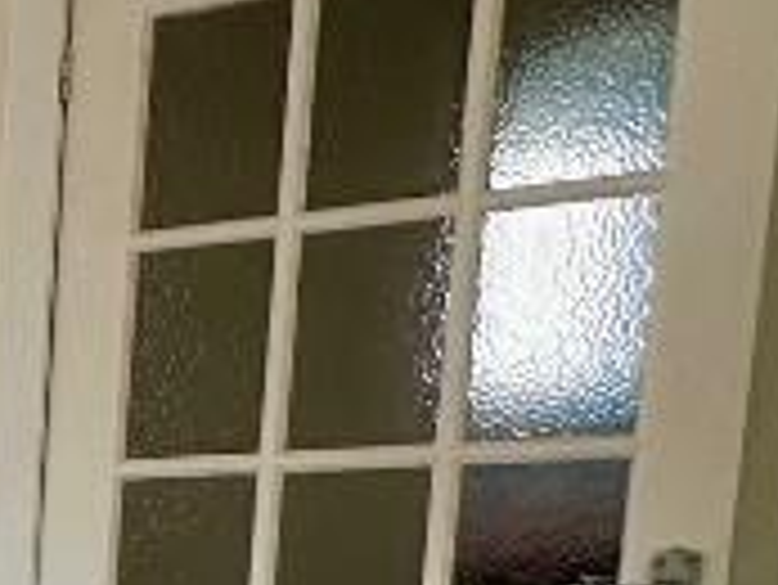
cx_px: -1205
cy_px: 824
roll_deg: +3.4
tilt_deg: -8.4
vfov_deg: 16.5
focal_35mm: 83
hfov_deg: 13.9
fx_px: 1867
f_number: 2.2
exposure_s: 1/236
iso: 40
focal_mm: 2.22
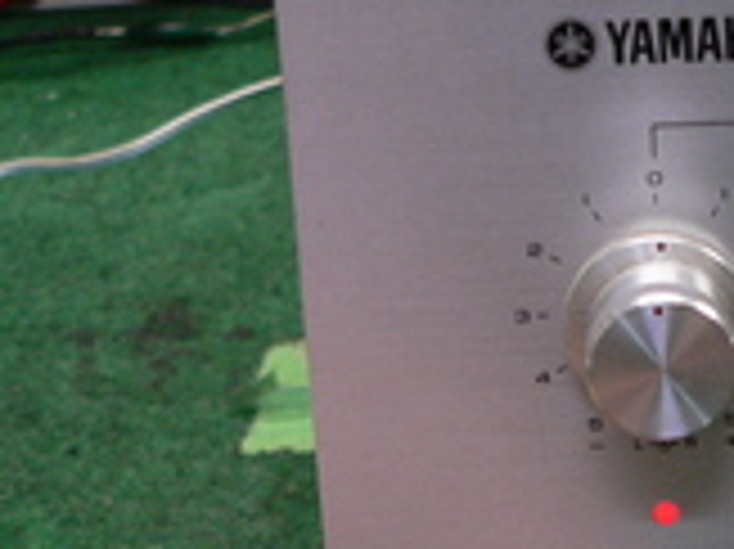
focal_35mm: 119
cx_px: 698
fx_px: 2521
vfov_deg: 12.3
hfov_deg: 16.3
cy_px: 502
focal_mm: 8.5
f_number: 2.8
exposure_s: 1/25
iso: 200
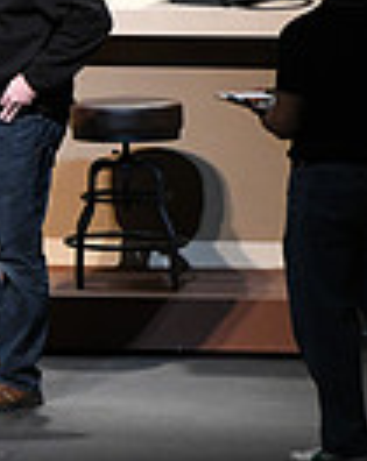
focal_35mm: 826
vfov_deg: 2.3
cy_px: 61
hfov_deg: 1.9
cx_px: -636
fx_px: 11254
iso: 5000
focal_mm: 200
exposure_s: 1/500
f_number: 4
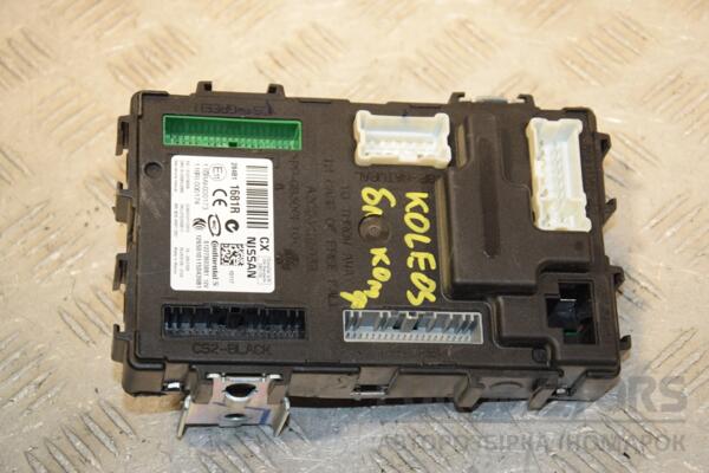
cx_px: 354
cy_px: 236
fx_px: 1831
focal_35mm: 93
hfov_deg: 21.9
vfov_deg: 14.7
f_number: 6.3
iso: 800
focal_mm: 62
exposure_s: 1/200
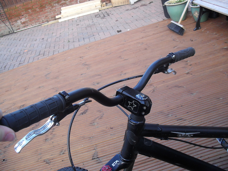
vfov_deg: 40.7
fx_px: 231
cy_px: 86
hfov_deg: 52.6
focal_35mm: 35
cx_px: 114
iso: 100
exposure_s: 1/90
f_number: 3.2
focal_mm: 6.3
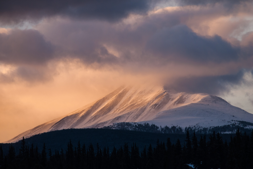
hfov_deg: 6.9
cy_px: 84
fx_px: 2111
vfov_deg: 4.6
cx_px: 126
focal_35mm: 300
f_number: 6.3
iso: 200
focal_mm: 200
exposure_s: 1/125
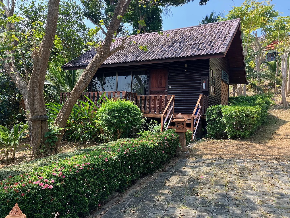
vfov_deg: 49.7
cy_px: 109
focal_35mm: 28
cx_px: 145
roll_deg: -2.7
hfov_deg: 63.4
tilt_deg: +2.3
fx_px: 235
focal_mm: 3.99
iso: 32
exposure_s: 1/412
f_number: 1.8
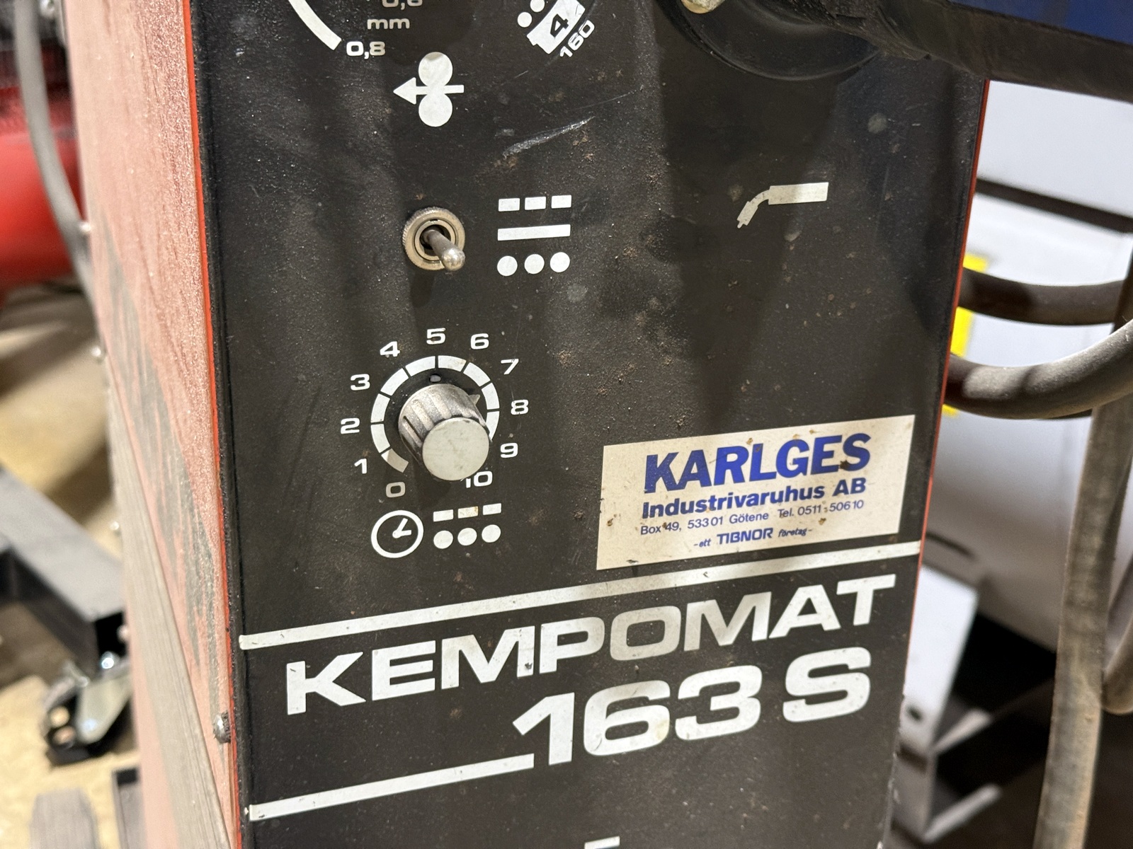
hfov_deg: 39.7
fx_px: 1571
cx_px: 566
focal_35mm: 48
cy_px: 424
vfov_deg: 30.3
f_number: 1.78
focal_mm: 6.76
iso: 250
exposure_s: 1/33
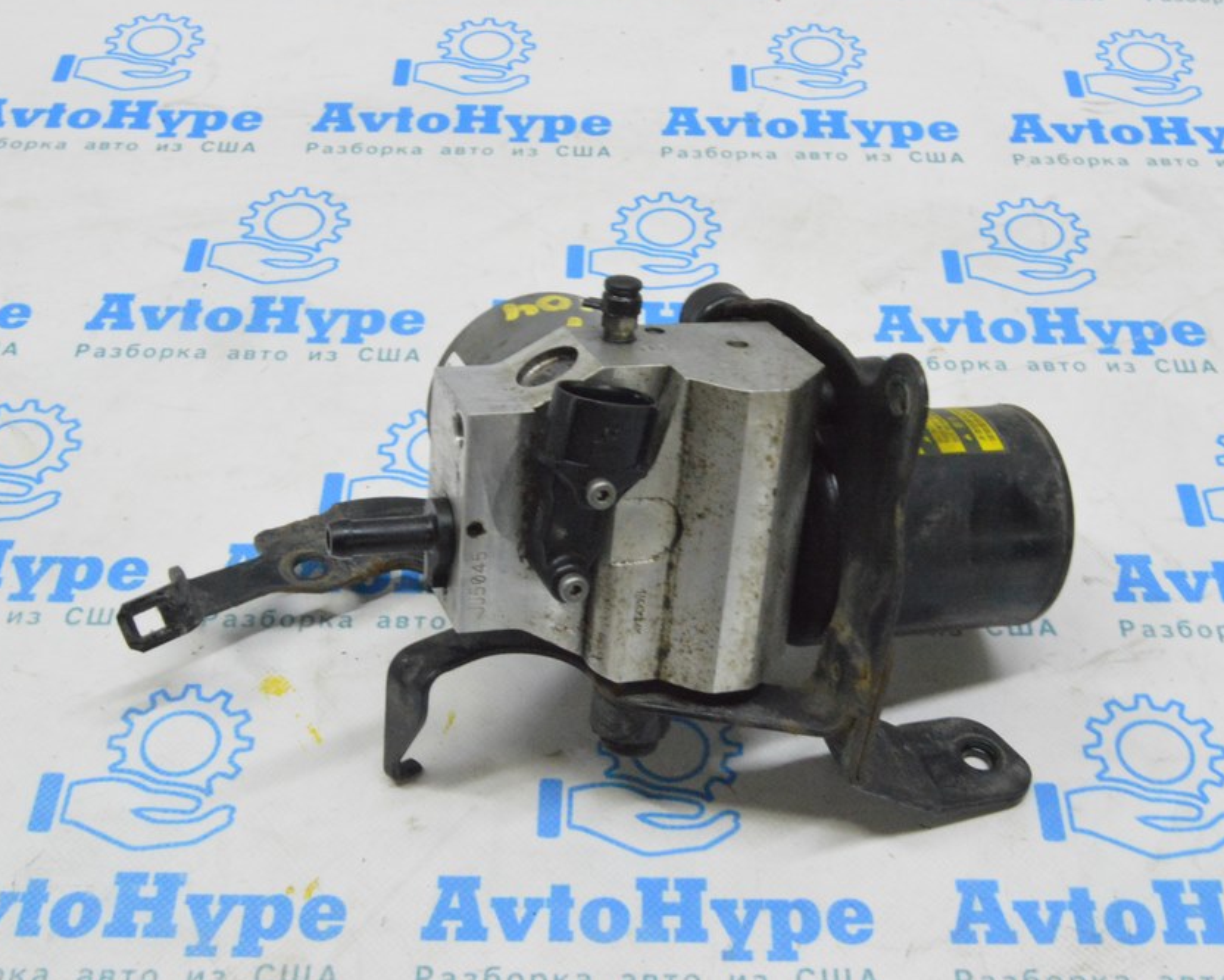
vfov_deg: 33.4
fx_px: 1631
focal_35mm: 45
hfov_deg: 41.1
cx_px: 649
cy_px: 488
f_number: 20
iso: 6400
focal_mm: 26
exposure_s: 1/20
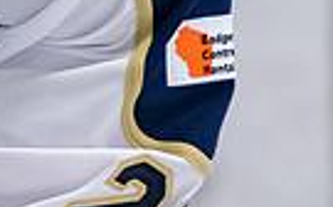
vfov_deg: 0.7
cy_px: -280
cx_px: -8
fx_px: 17448
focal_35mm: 1925
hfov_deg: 1.1
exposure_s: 1/800
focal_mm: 200
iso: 2000
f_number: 3.2
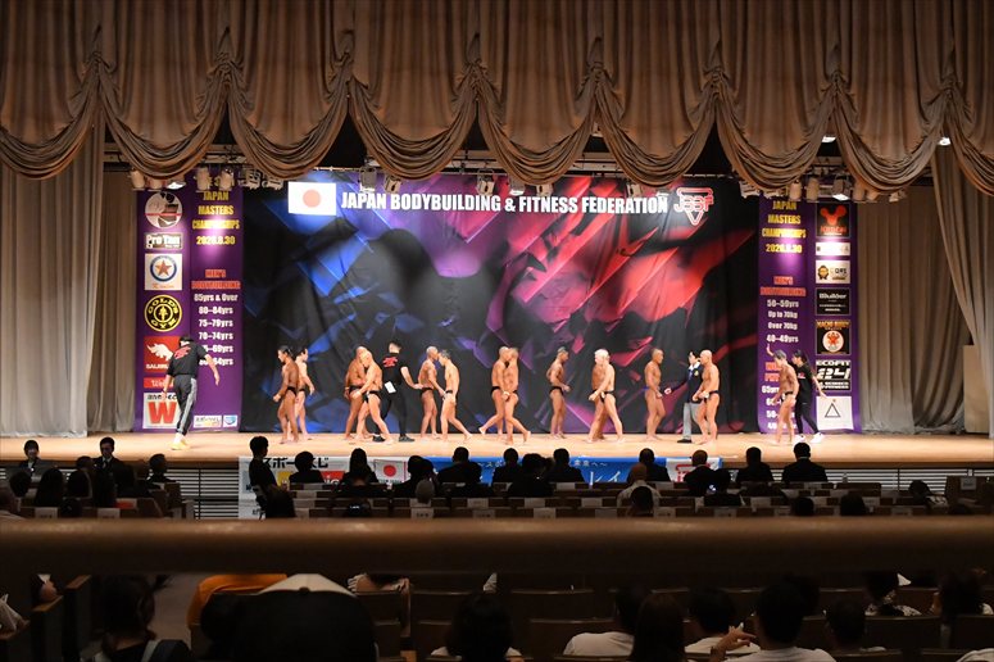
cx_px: 497
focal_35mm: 51
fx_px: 1407
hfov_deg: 38.9
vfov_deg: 26.5
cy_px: 331
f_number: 5.6
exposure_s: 1/400
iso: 9000
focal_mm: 34
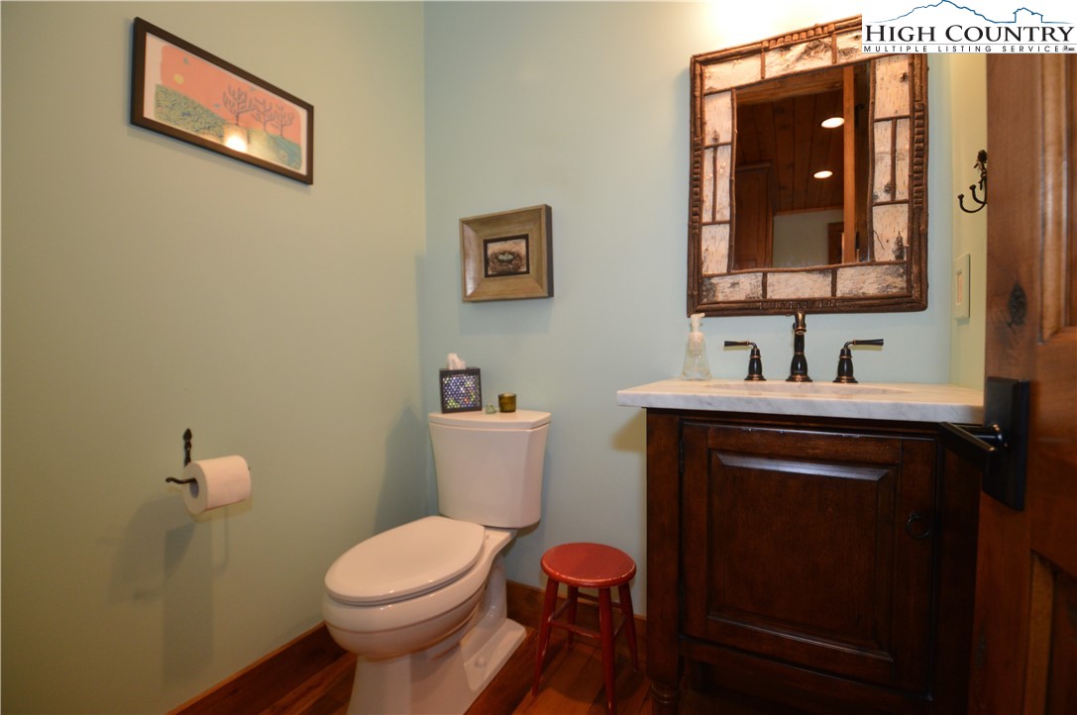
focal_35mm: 15
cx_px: 538
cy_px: 358
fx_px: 448
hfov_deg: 100.5
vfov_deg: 77.2
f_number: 3.5
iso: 720
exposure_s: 1/60
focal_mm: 10
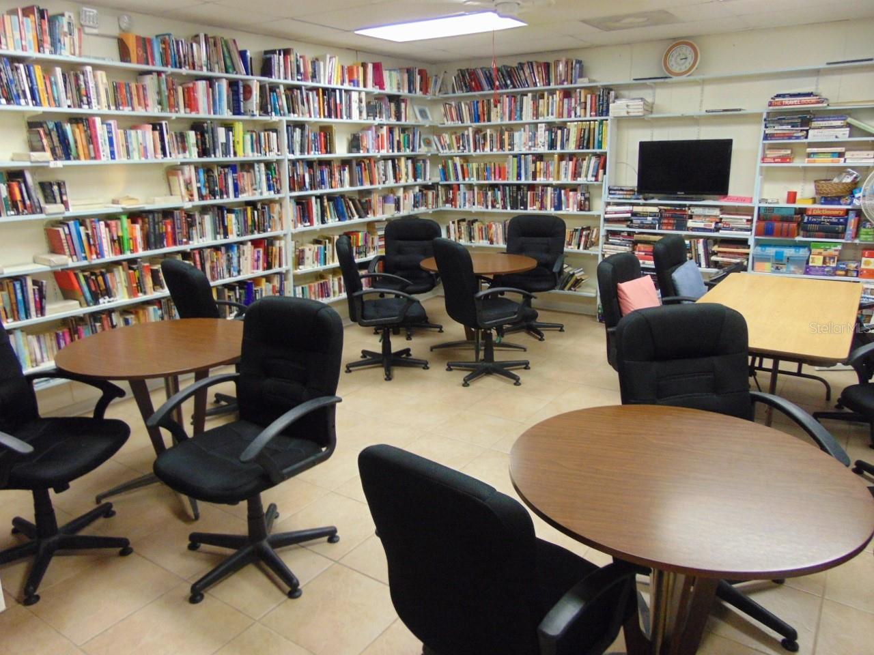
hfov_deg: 69.4
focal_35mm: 25
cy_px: 328
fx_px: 631
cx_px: 437
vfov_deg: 54.9
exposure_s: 1/30
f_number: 3
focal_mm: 4.5
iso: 250
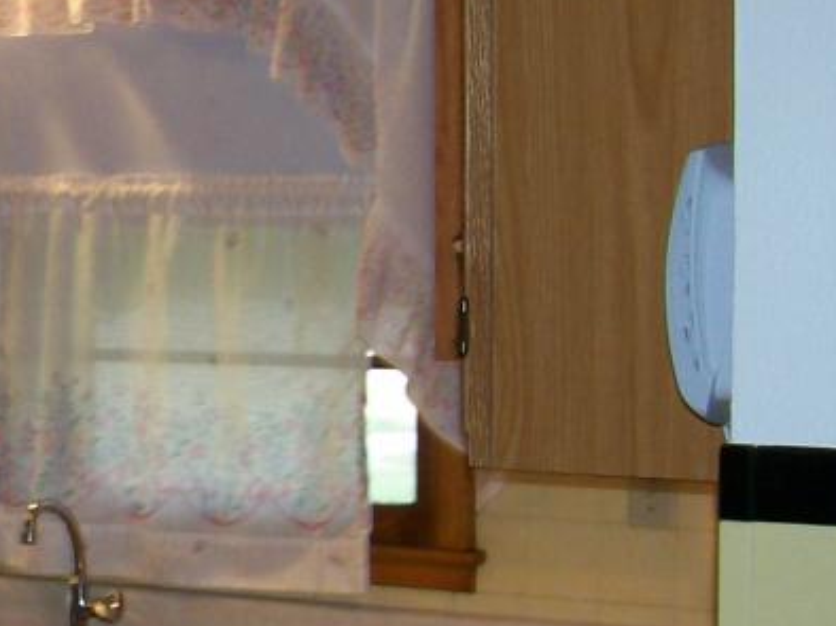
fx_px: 2824
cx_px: -227
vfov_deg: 12.6
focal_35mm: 117
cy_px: 422
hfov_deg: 16.0
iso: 80
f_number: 2.7
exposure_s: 1/64
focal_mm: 6
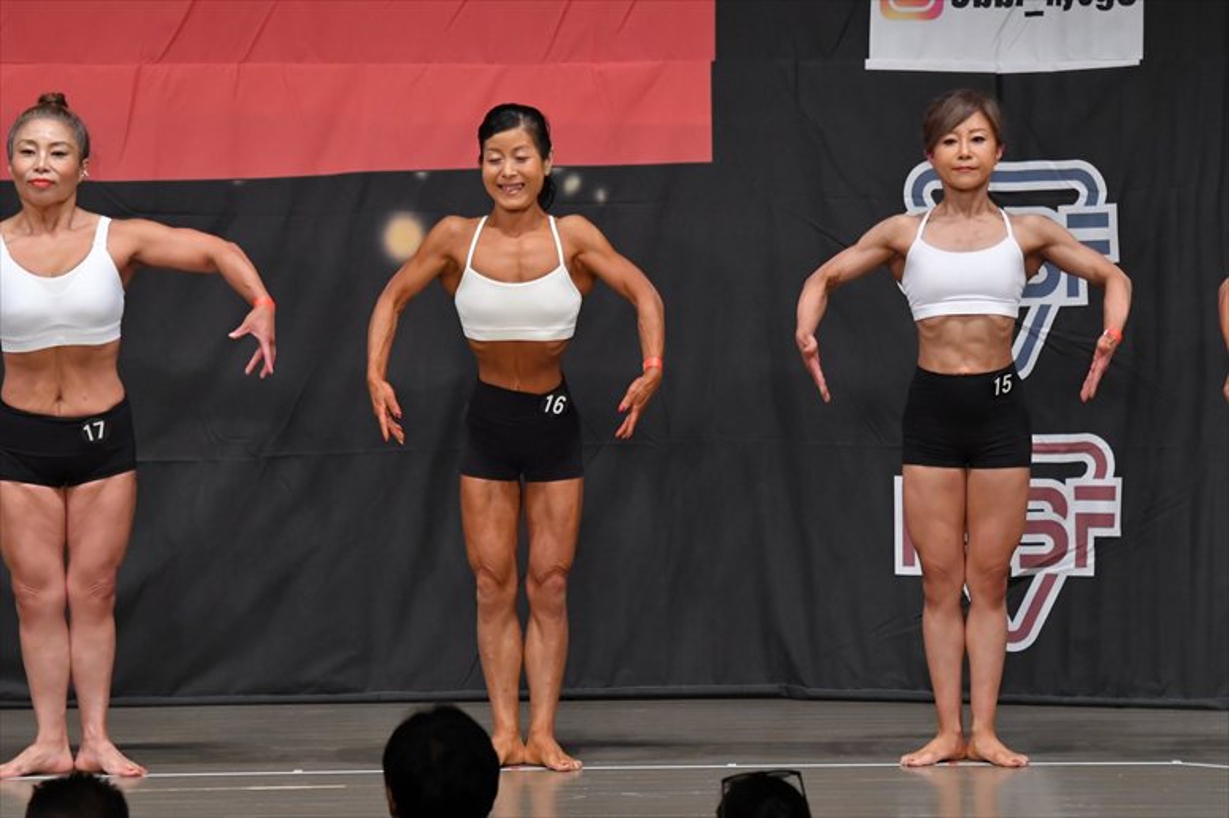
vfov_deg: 6.1
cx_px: 614
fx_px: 7678
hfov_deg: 9.2
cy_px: 409
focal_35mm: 225
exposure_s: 1/400
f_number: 5.6
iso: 4000
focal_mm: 150
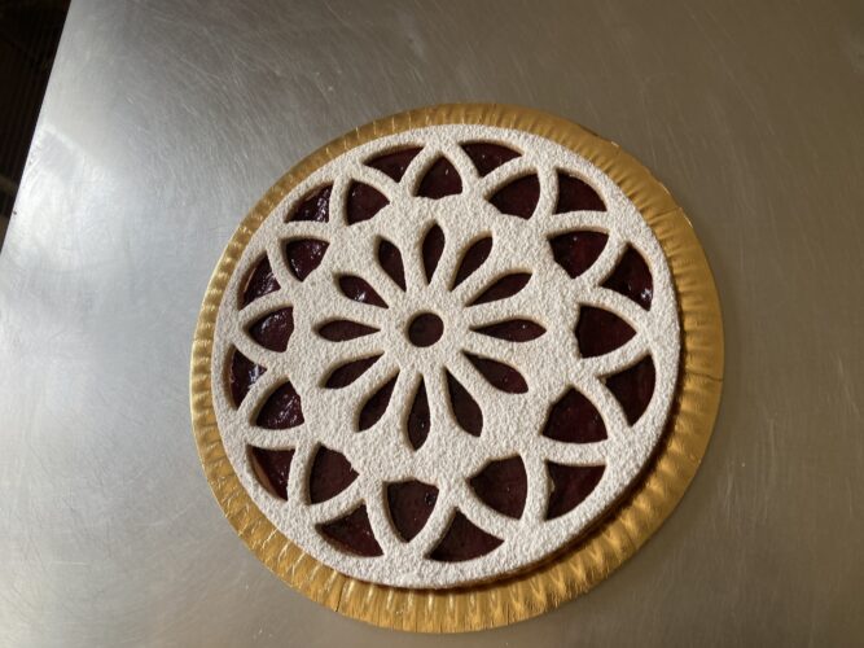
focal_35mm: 26
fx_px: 649
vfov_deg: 53.0
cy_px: 324
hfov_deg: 67.3
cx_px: 432
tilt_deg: -69.3
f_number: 1.8
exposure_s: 1/122
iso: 32
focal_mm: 4.25
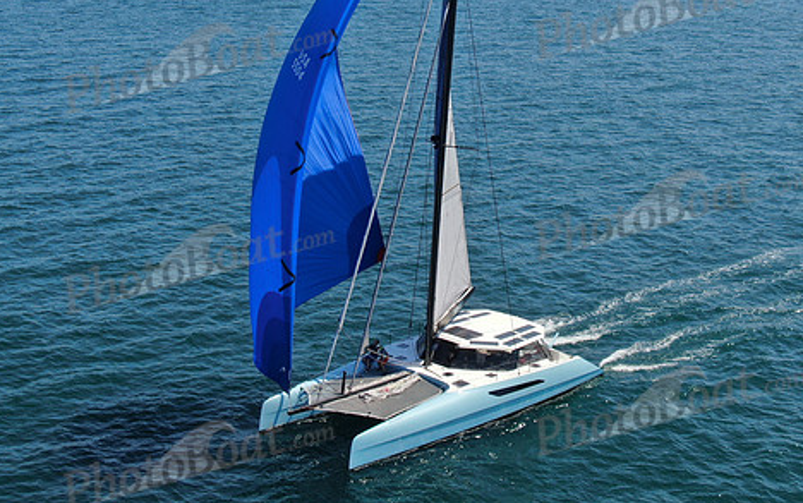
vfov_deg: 20.5
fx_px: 1379
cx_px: 436
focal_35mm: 63
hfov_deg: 32.4
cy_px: 136
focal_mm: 8.6
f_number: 3.8
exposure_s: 1/800
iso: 100
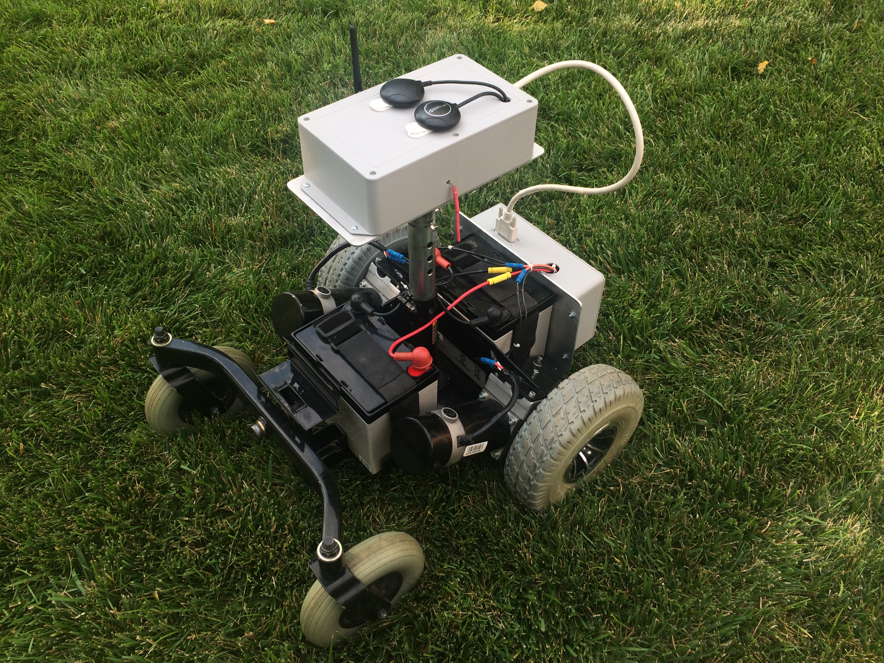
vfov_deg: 48.2
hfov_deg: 61.7
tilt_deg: -48.7
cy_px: 332
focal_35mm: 29
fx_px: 741
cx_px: 442
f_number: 2.2
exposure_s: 1/456
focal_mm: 4.15
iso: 32
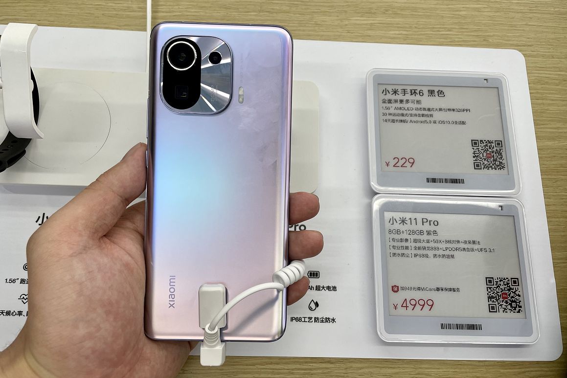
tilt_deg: -74.1
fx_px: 441
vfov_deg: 46.4
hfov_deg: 65.5
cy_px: 181
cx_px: 286
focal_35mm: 28
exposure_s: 1/121
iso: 50
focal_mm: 4.2
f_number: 1.6
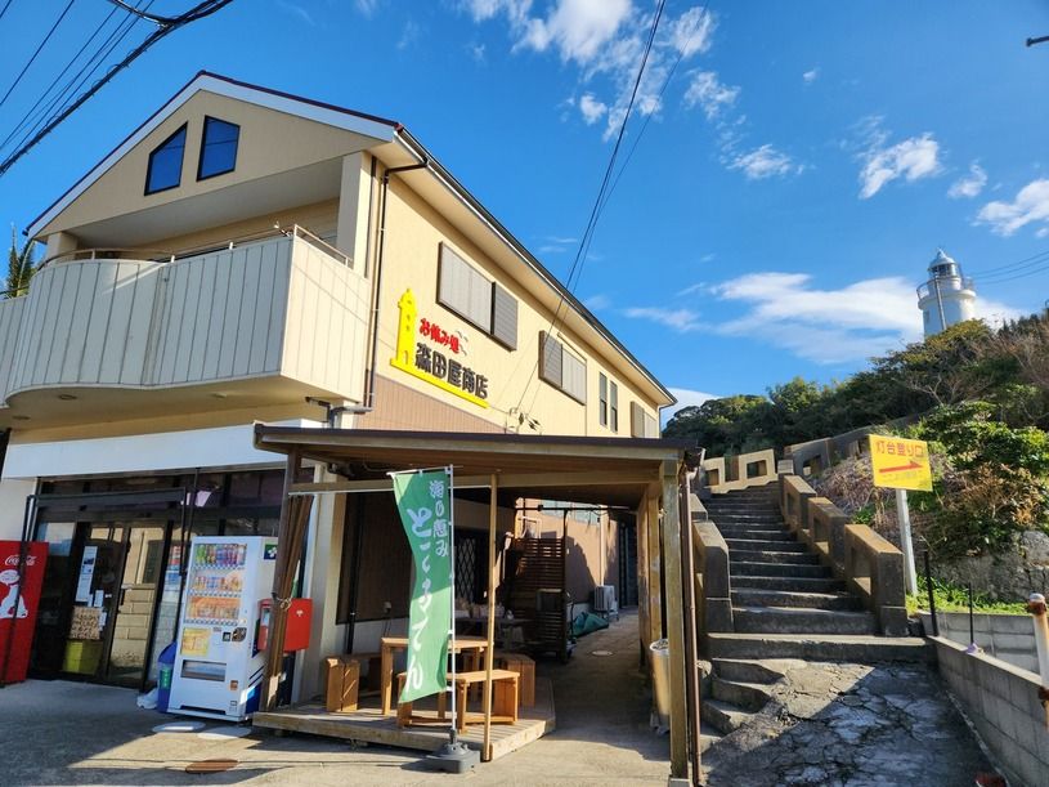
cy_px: 394
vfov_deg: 58.9
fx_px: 697
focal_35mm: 23
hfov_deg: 73.9
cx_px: 524
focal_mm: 5.4
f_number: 1.8
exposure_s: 1/1517
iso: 20
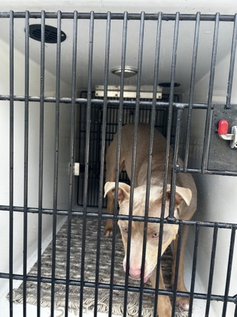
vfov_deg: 67.3
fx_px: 237
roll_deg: -4.1
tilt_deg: -2.0
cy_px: 158
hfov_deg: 53.1
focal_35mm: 26
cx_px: 118
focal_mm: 5.7
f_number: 1.5
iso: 40
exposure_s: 1/170
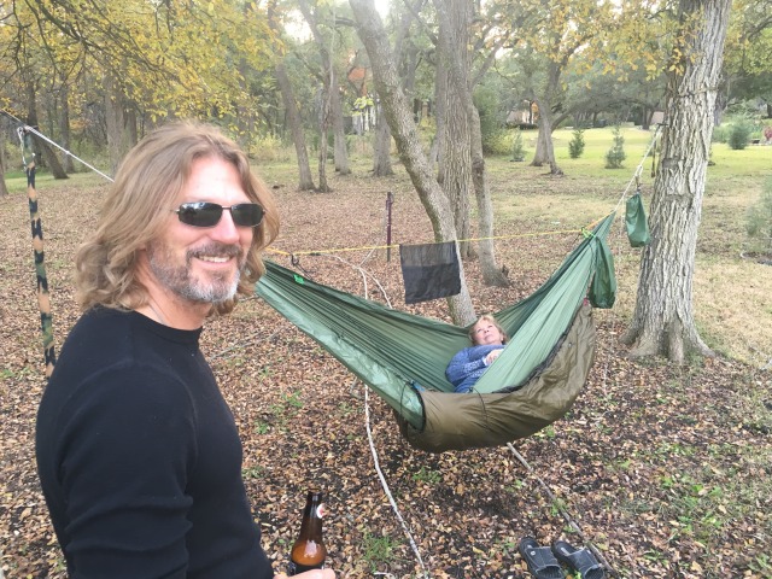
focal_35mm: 29
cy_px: 290
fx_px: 647
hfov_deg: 61.7
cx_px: 386
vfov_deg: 48.2
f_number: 2.2
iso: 64
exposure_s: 1/30
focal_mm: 4.15
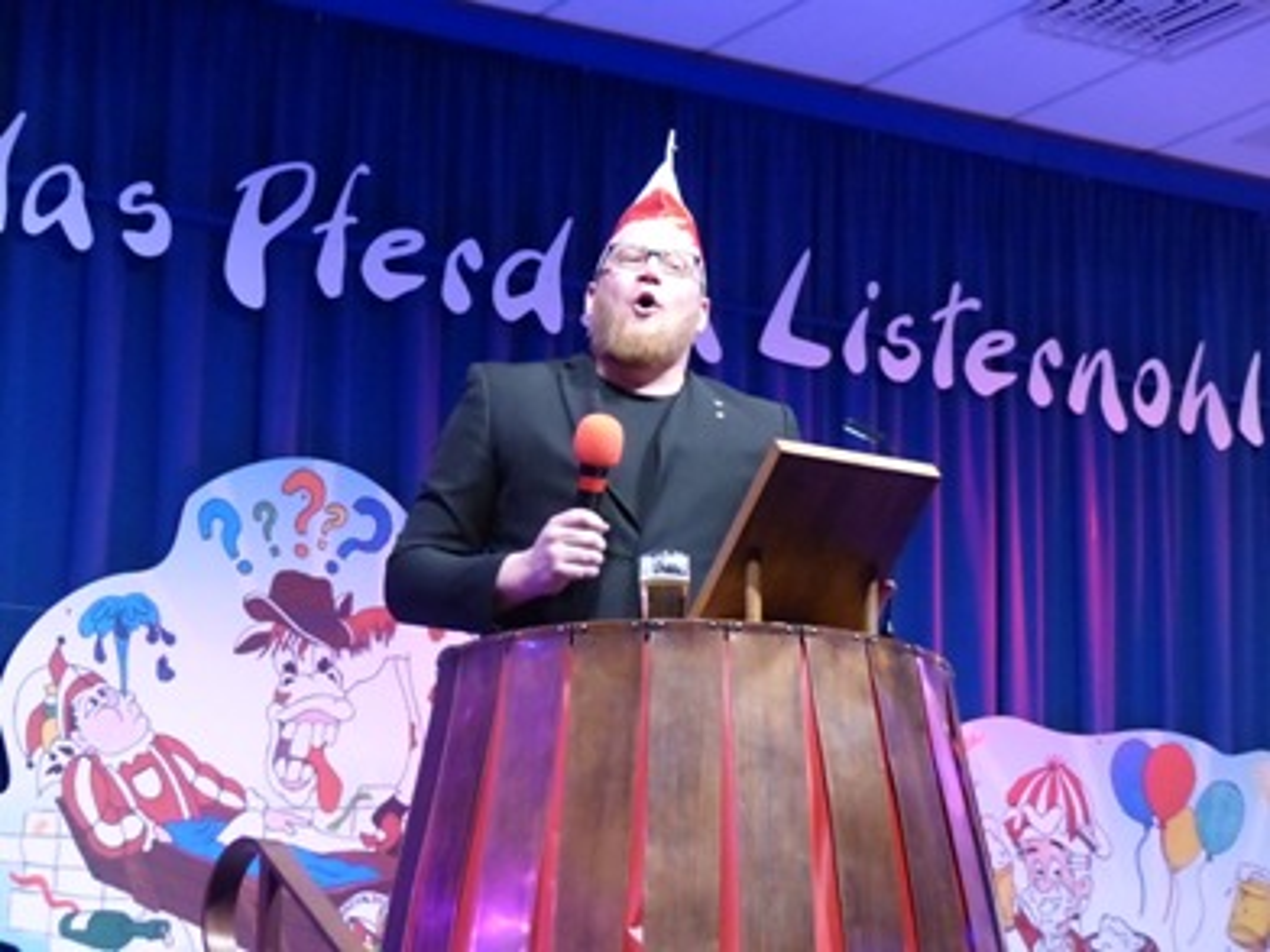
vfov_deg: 14.5
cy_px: 476
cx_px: 635
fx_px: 3742
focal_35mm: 102
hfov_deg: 19.3
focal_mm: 18.3
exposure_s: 1/100
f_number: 2.8
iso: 1600
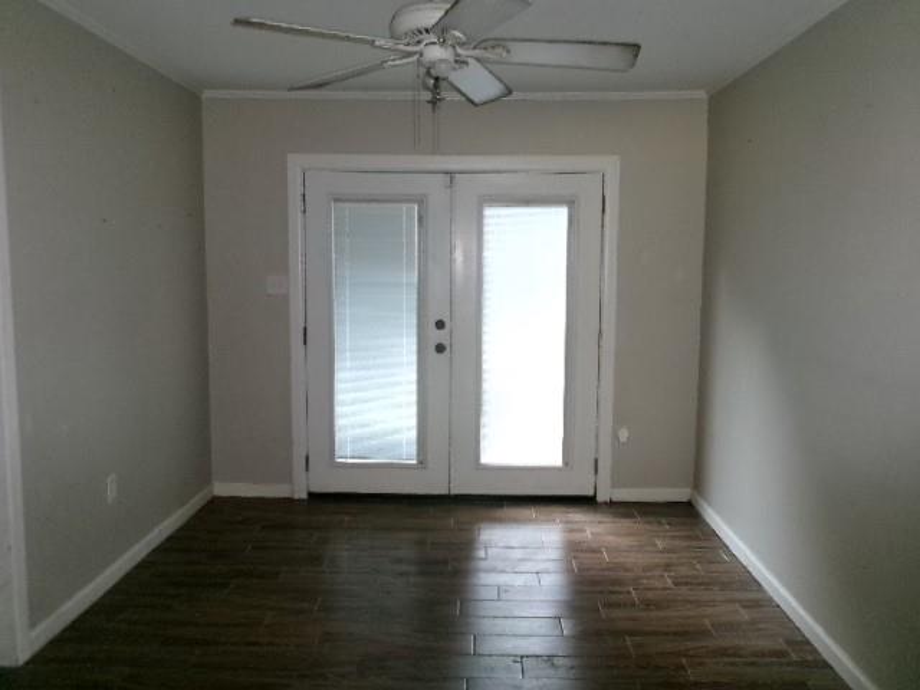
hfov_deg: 63.4
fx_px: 744
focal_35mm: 28
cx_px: 460
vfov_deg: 49.7
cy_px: 345
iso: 400
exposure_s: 1/34
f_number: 3.9
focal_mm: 5.1
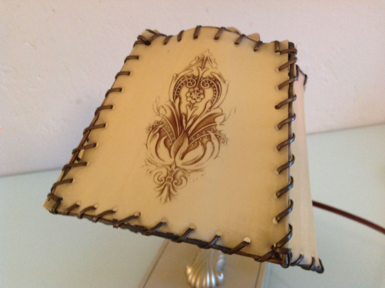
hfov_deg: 52.7
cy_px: 144
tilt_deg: -29.4
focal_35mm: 35
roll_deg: -1.9
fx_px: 389
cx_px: 192
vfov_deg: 40.6
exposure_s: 1/17
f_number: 2.4
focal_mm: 4.28
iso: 320
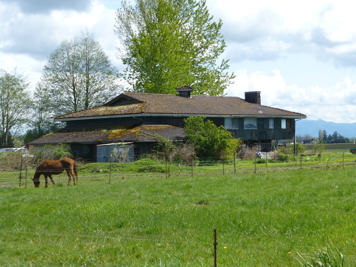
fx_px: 874
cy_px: 134
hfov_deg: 23.0
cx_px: 178
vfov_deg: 17.4
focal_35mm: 85
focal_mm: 15.1
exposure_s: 1/500
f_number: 5.2
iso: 100
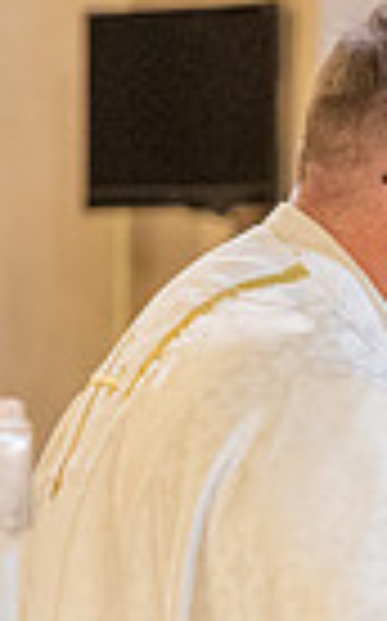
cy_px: 790
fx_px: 7474
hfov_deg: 2.9
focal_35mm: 442
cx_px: 792
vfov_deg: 4.7
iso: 2000
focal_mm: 103
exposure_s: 1/100
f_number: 2.8
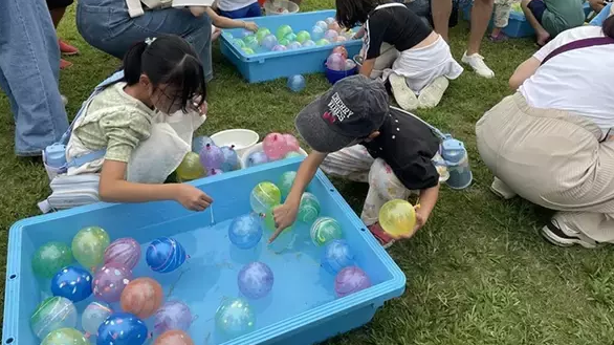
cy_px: 113
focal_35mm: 29
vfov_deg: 39.6
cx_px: 304
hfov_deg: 66.1
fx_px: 472
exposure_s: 1/120
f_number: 1.6
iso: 100
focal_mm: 4.2
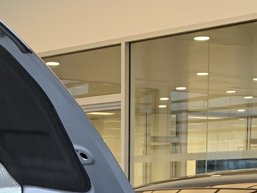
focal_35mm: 119
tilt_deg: -12.6
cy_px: 387
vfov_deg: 11.3
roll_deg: +0.3
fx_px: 884
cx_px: 84
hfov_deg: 16.5
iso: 125
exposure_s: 1/60
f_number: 1.8
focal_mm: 4.25
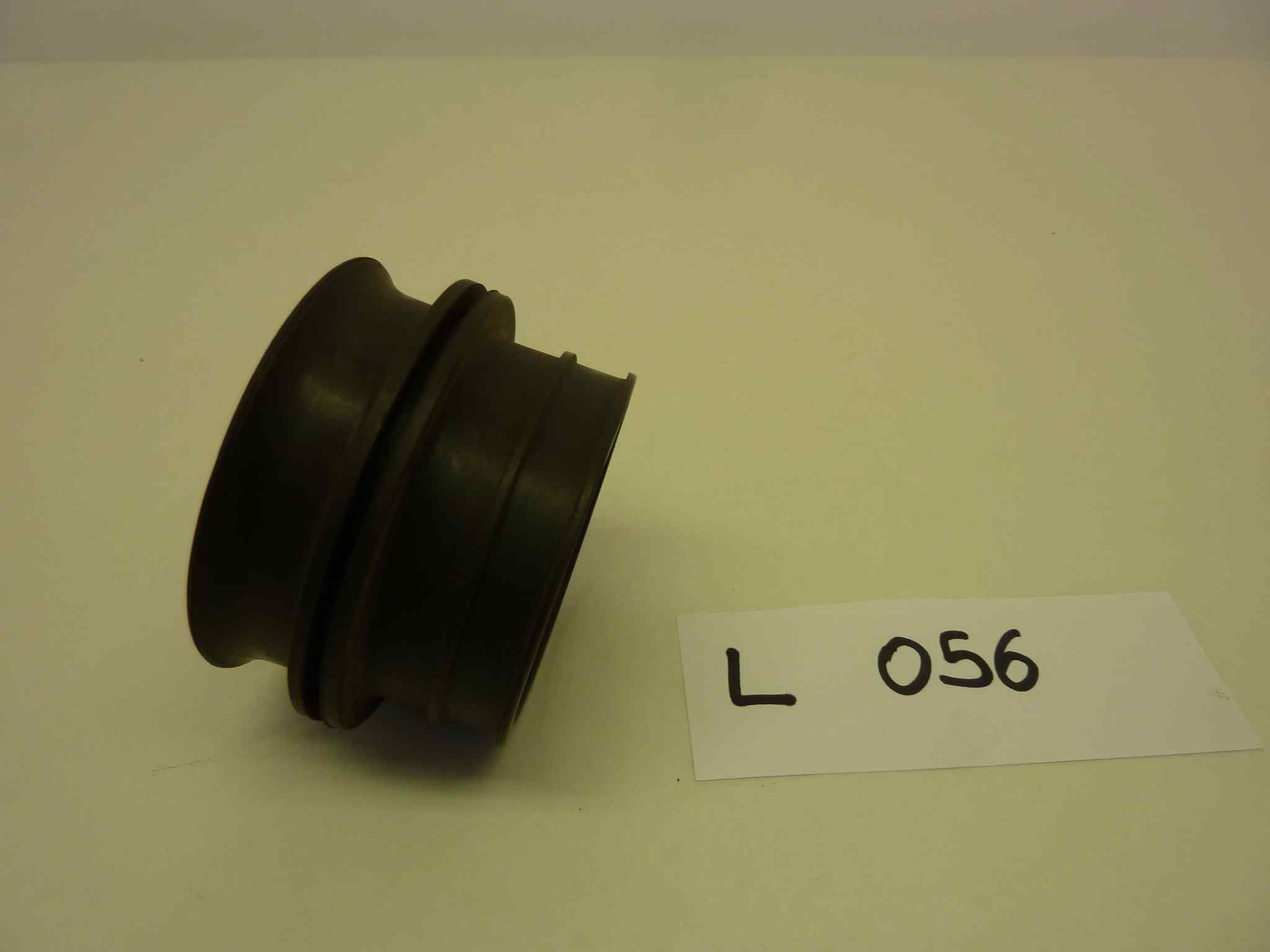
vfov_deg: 54.9
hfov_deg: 69.4
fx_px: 917
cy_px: 476
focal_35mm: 25
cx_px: 635
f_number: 3.3
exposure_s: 1/60
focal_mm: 4.1
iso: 80
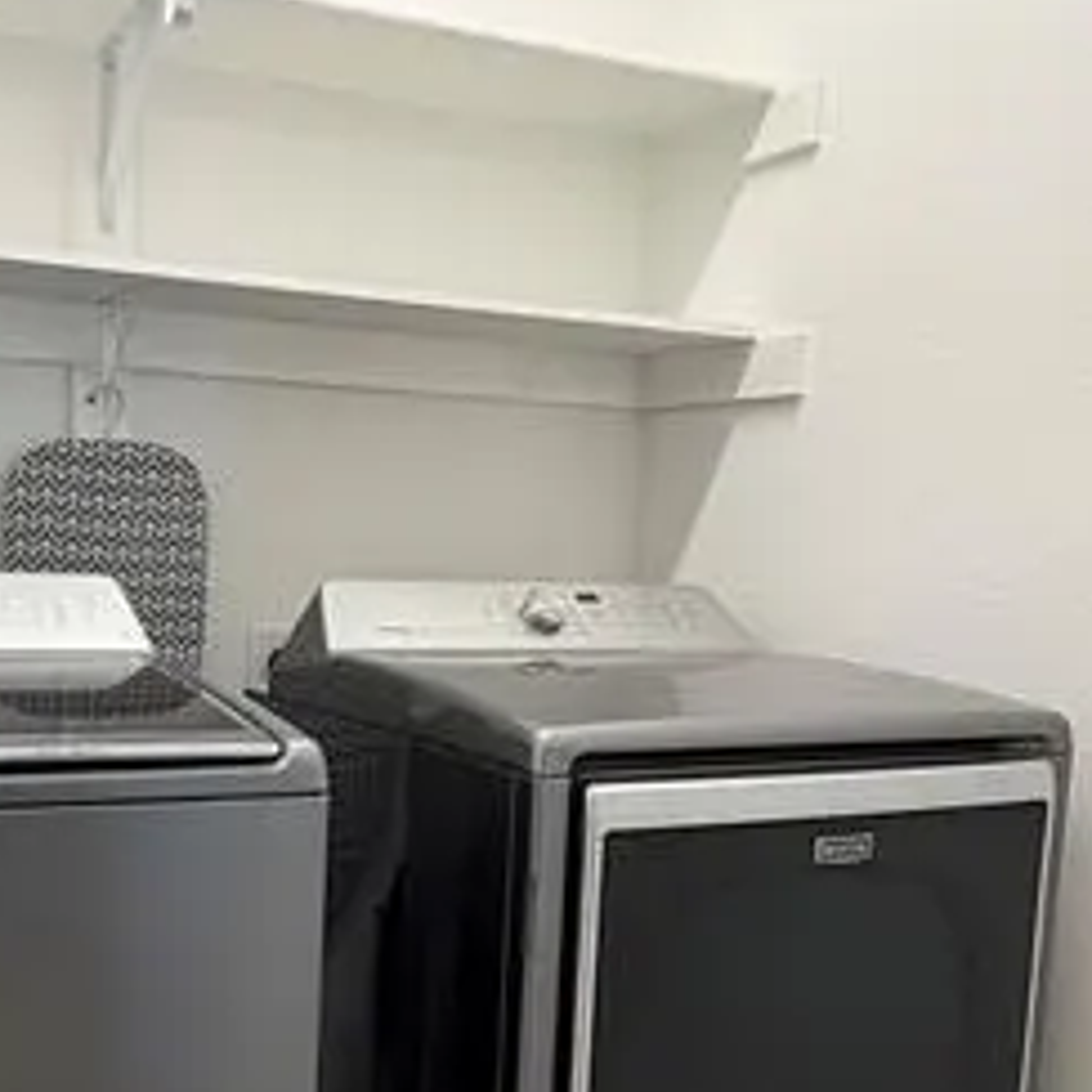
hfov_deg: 41.2
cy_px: 721
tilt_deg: -6.9
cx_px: 237
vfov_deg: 42.3
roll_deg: -1.3
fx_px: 1392
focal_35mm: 39
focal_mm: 2.22
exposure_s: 1/120
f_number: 2.2
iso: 320
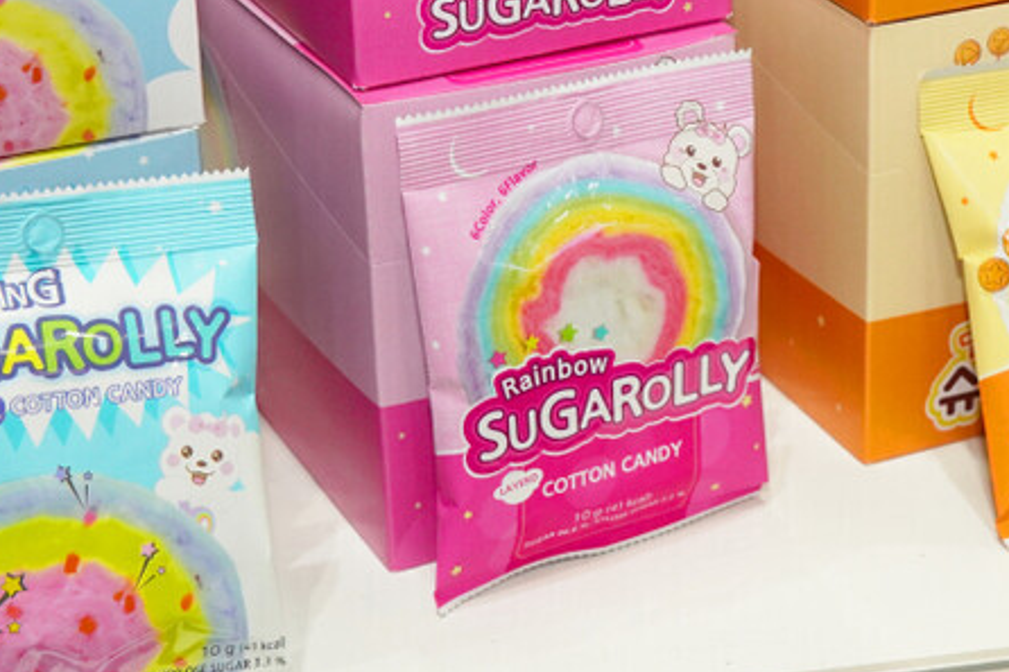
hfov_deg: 24.1
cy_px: 137
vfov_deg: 16.1
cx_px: 672
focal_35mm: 84
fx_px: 2353
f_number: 4
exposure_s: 1/160
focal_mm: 26
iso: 1000
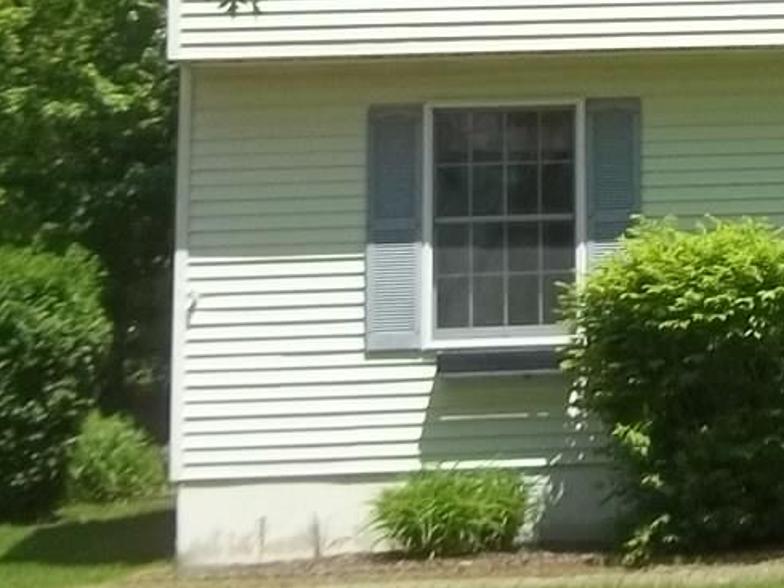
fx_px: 3036
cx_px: 1050
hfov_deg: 14.1
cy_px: -245
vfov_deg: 10.7
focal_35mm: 134
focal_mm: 5.7
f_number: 8.8
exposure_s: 1/100
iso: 64
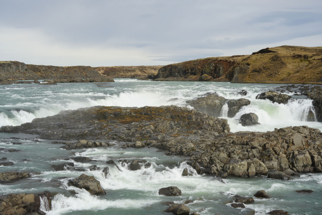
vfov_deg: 27.0
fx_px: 447
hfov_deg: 39.6
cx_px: 161
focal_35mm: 50
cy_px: 108
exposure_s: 1/160
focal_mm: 50
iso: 100
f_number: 11
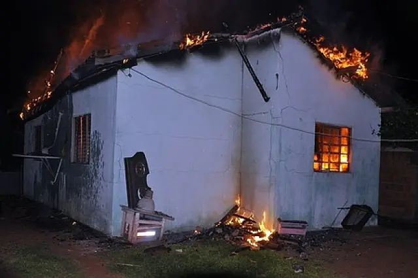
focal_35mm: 36
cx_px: 209
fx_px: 417
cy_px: 139
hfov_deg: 53.2
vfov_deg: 36.8
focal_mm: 24
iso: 800
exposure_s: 1/60
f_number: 3.8
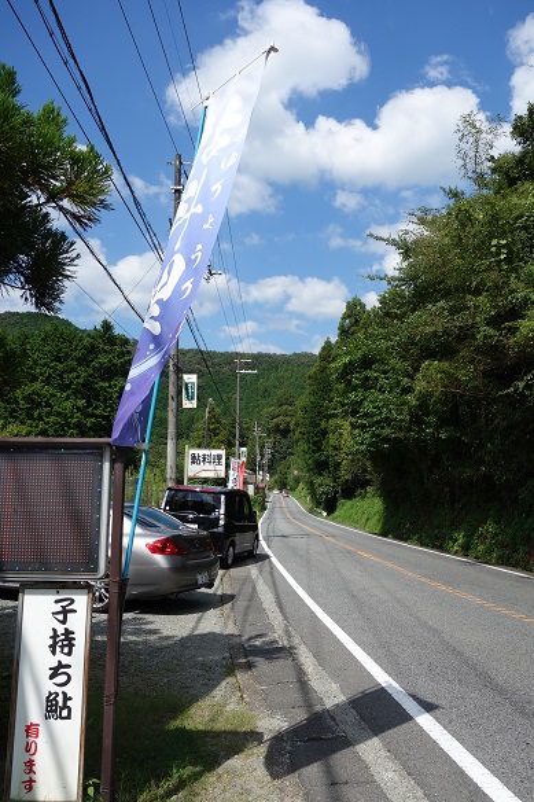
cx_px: 267
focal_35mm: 28
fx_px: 623
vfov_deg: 65.5
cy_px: 401
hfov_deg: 46.4
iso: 125
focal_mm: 10.4
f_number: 5.6
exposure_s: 1/500
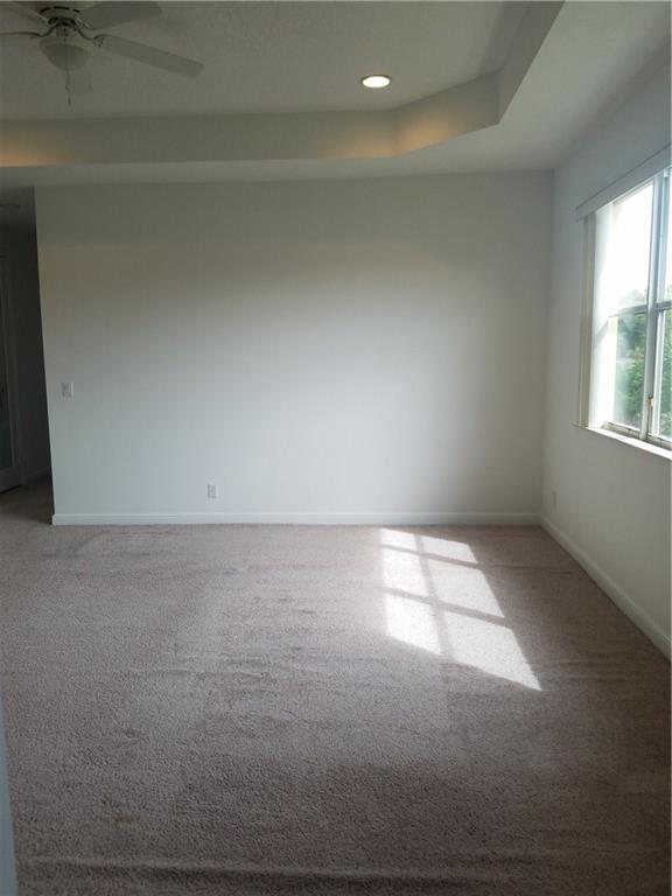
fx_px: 673
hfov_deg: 53.1
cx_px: 336
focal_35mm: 26
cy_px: 448
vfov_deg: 67.3
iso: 50
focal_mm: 4.2
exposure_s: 1/173
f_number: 1.7
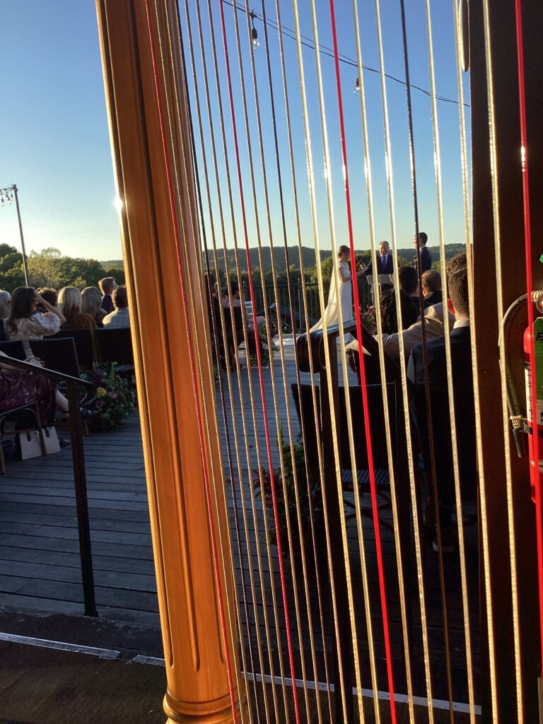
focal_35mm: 31
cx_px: 272
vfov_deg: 58.4
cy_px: 362
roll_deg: +3.5
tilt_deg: -9.4
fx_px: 648
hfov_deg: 45.4
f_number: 2.4
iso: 25
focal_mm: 3.3
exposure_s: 1/494
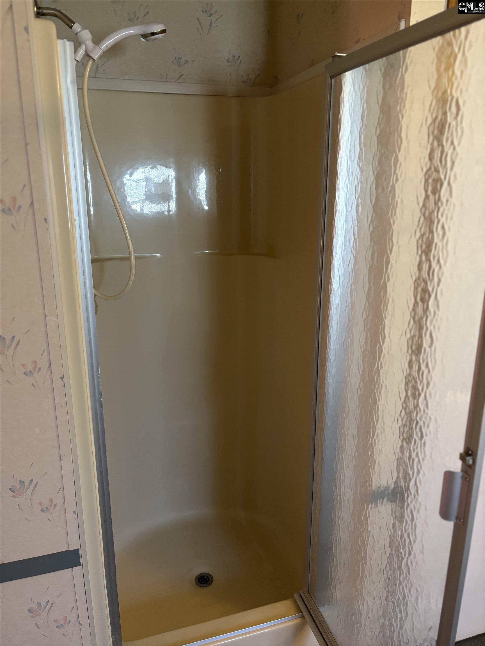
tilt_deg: -13.9
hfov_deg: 53.1
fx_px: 486
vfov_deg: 67.3
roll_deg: -0.2
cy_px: 323
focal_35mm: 26
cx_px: 242
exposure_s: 1/40
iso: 400
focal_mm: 5.96
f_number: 1.6
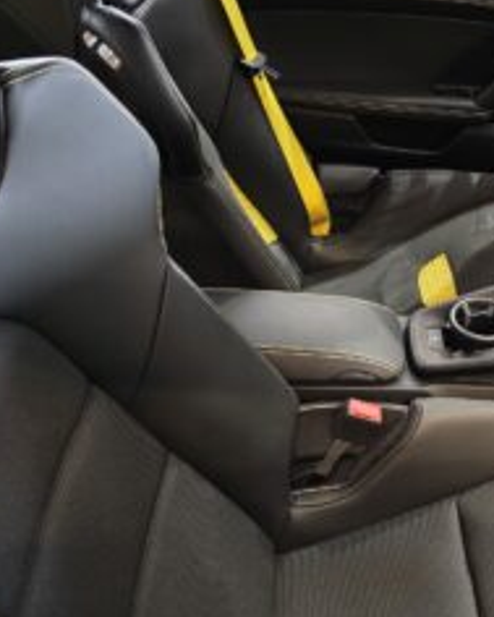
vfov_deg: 47.8
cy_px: 350
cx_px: 408
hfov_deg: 37.5
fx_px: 694
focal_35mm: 38
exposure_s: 1/30
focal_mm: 6.3
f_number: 1.7
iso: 1600
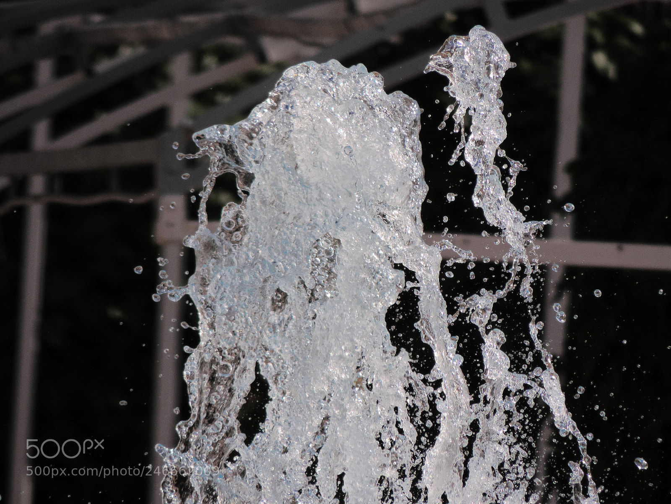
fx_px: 19384
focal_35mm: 1000
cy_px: 252
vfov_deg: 1.5
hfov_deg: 2.0
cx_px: 336
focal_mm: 180
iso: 100
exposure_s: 1/2000
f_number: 5.9
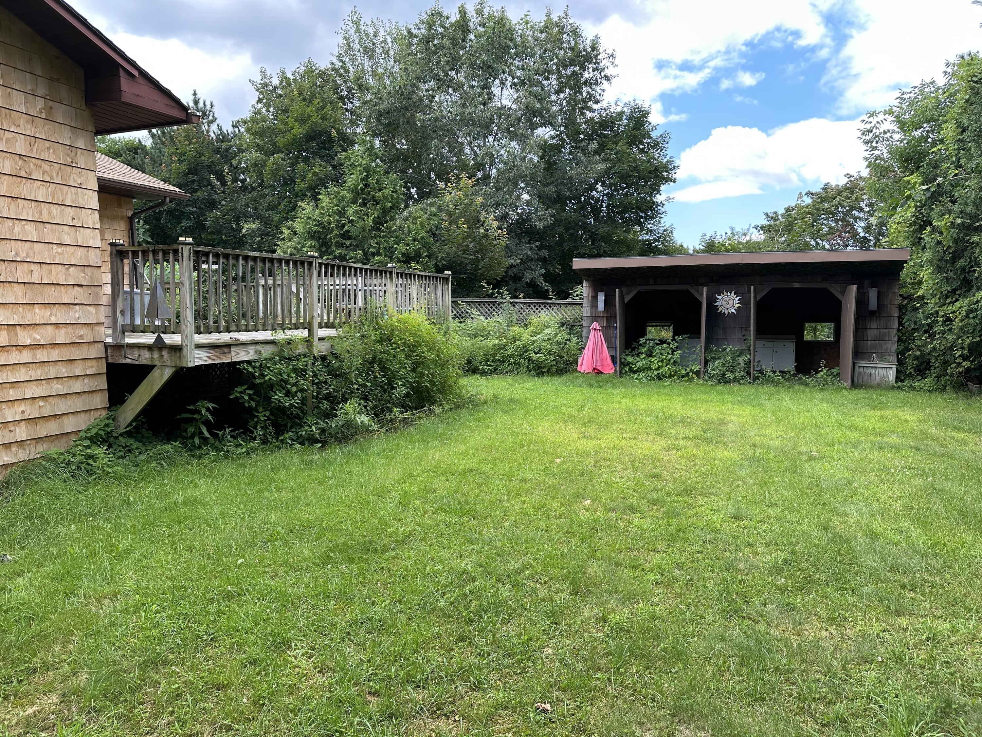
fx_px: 681
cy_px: 368
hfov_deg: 71.6
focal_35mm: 24
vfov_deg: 56.8
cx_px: 491
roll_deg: -0.7
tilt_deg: -4.3
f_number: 1.78
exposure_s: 1/570
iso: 80
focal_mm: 6.86
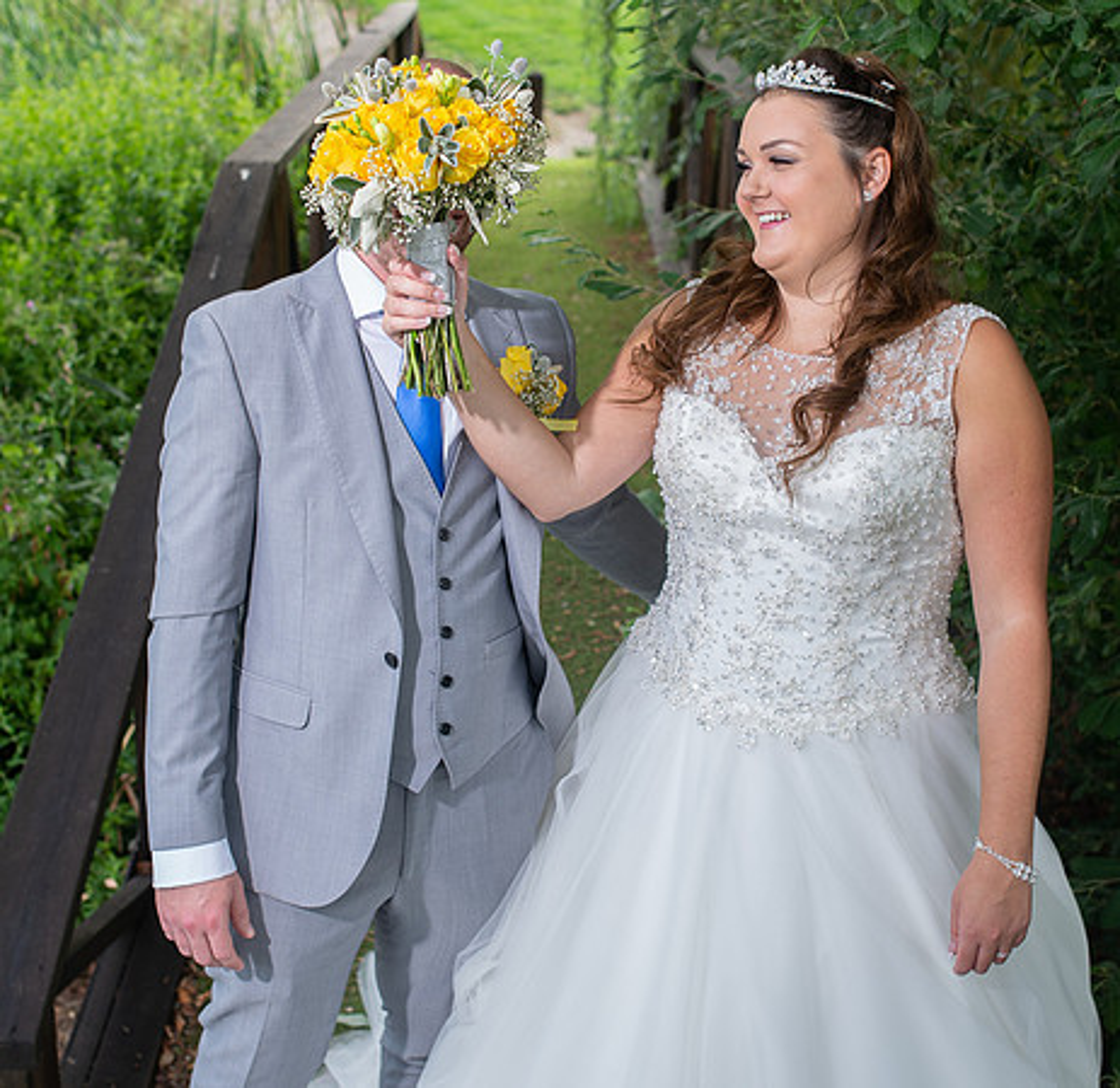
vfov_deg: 31.3
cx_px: 537
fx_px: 1937
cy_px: 425
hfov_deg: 32.3
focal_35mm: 54
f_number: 3.5
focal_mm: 35
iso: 100
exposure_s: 1/160
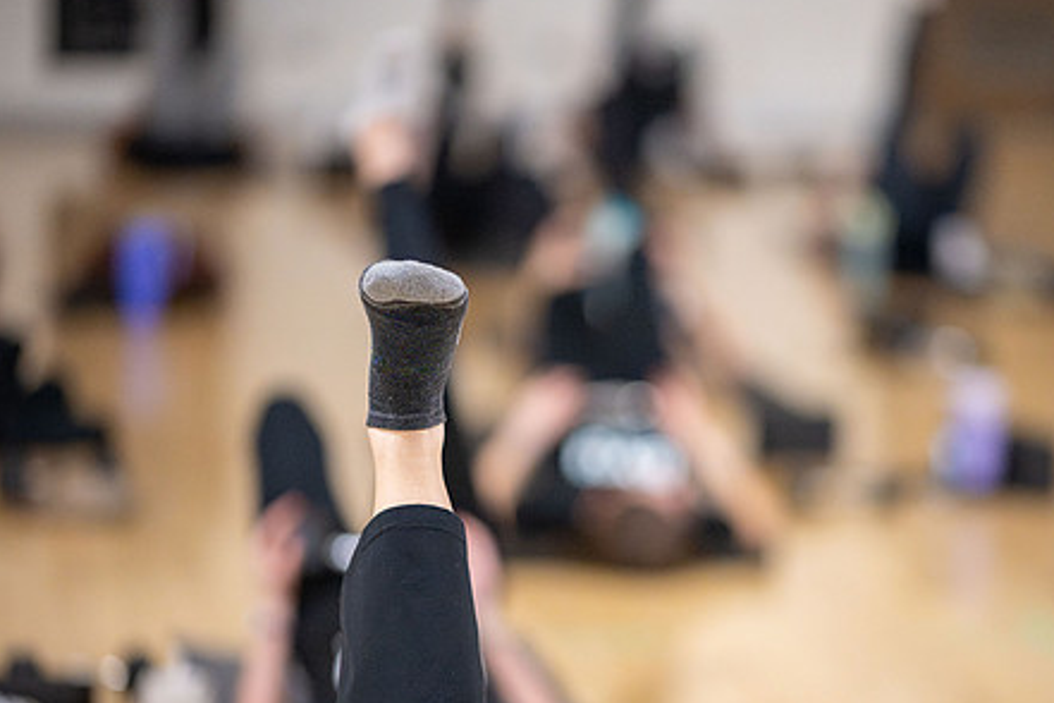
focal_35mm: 138
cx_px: 674
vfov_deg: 9.9
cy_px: 446
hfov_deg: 14.8
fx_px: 4040
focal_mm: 105
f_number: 1.4
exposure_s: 1/320
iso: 8000
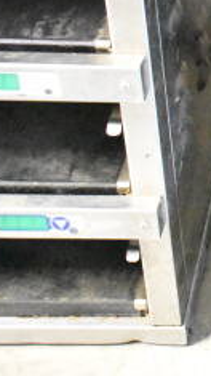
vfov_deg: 21.7
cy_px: 113
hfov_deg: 10.9
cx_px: 464
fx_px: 976
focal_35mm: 98
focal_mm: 24
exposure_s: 1/25
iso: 25600
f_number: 3.8
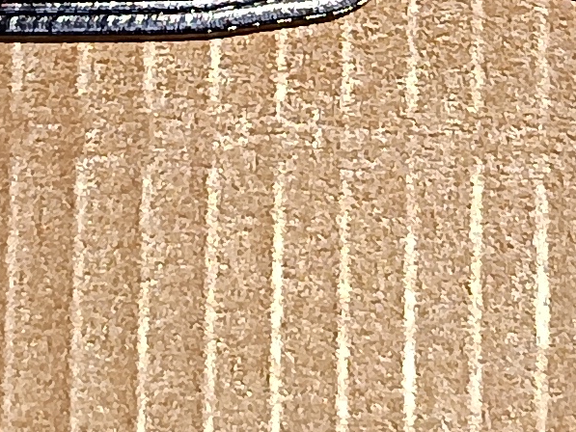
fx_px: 3212
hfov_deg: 10.2
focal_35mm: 193
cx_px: 304
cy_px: -451
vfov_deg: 7.4
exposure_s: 1/50
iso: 815
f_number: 1.79
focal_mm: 4.74
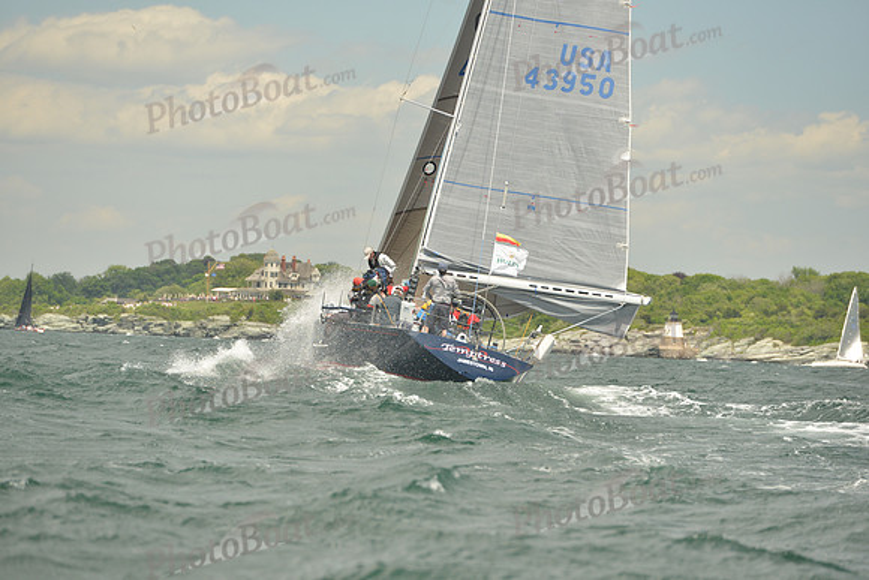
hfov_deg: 10.3
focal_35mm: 200
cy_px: 290
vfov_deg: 6.9
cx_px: 434
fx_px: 4829
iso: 400
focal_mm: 200
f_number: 5.6
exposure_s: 1/800
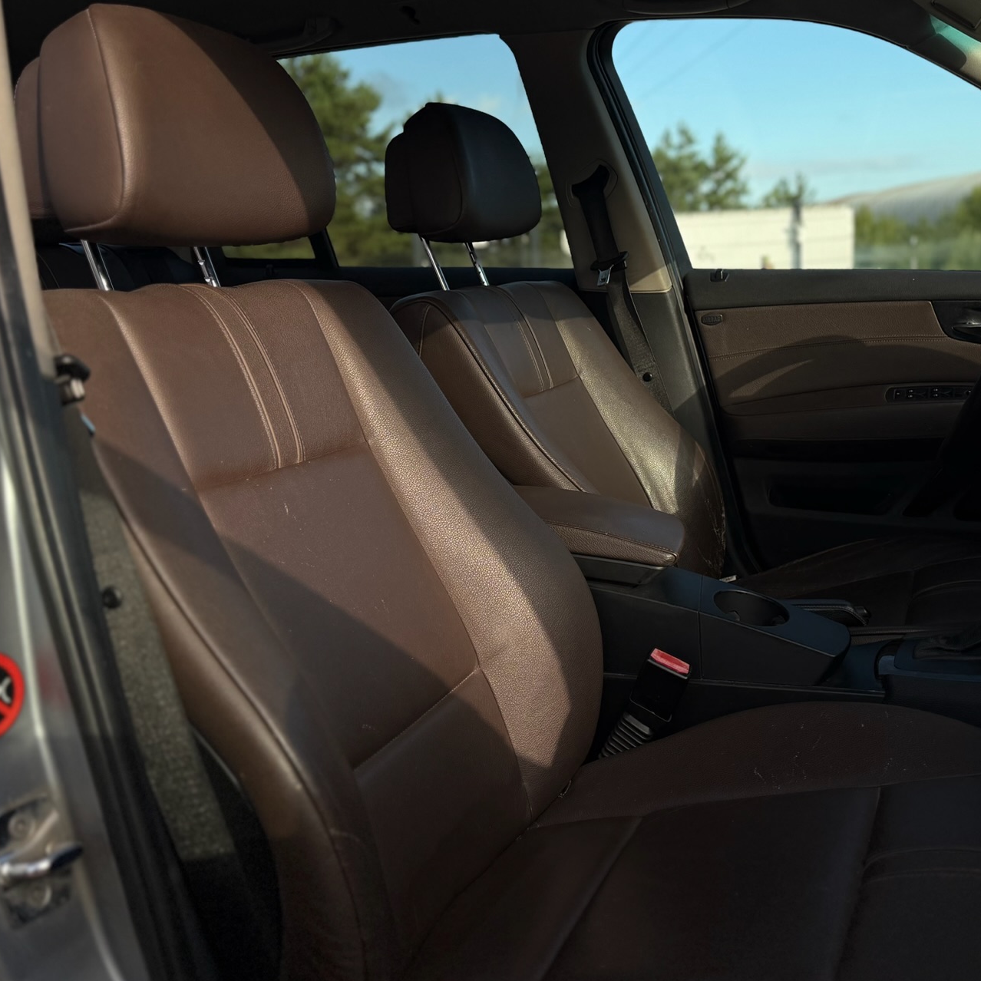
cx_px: 526
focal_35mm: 34
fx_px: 1090
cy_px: 466
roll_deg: +3.5
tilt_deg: -9.4
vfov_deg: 48.4
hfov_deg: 48.4
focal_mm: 6.76
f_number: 1.78
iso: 100
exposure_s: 1/2611
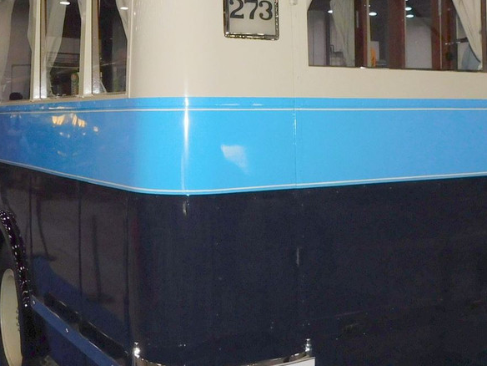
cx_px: 247
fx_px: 591
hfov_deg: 44.8
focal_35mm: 42
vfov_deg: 34.2
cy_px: 145
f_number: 3
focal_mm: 4
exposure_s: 1/30
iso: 200
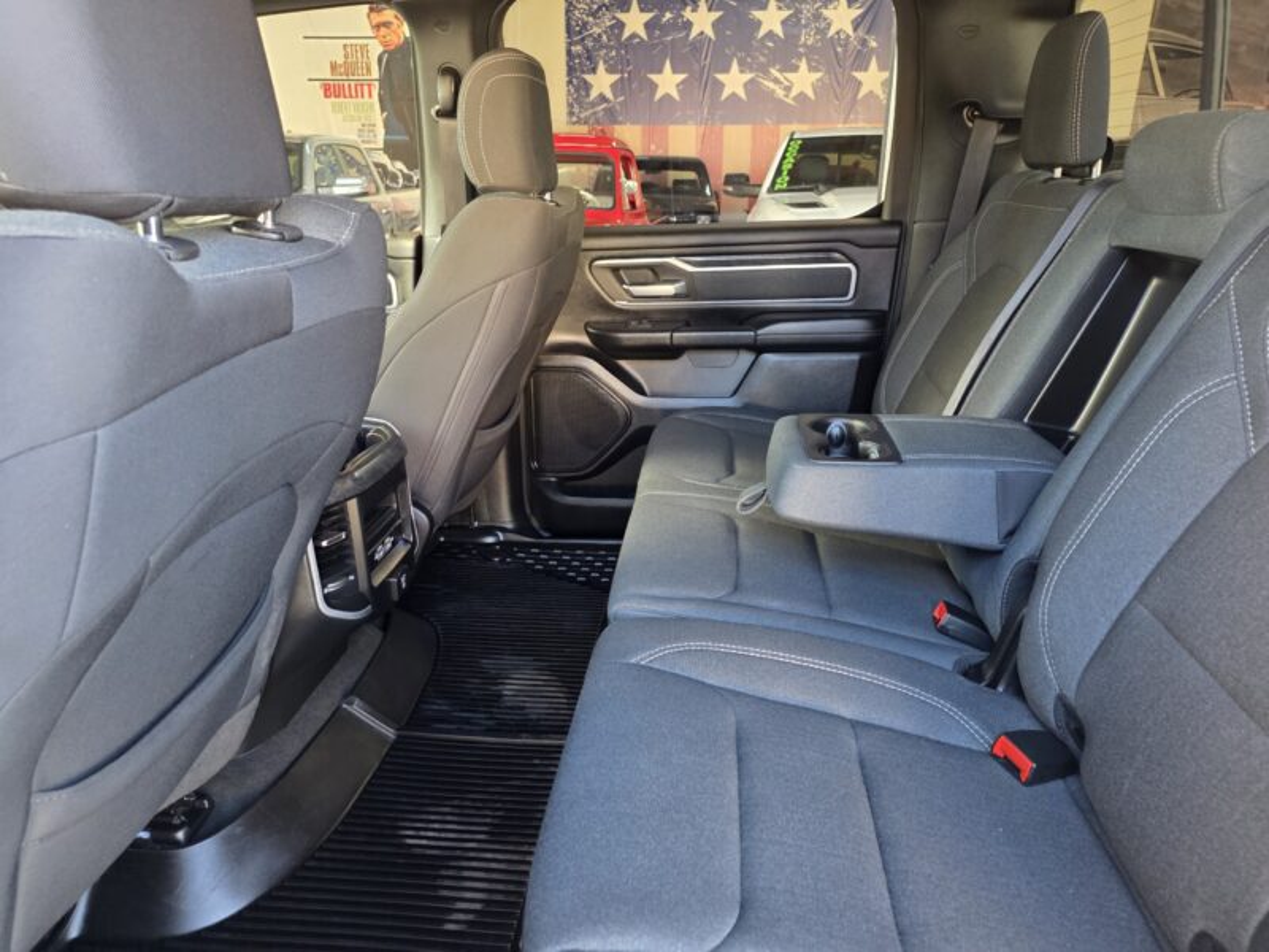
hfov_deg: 73.9
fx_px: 843
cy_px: 476
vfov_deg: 58.9
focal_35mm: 23
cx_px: 634
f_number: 1.7
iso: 500
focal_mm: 6.25
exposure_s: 1/100
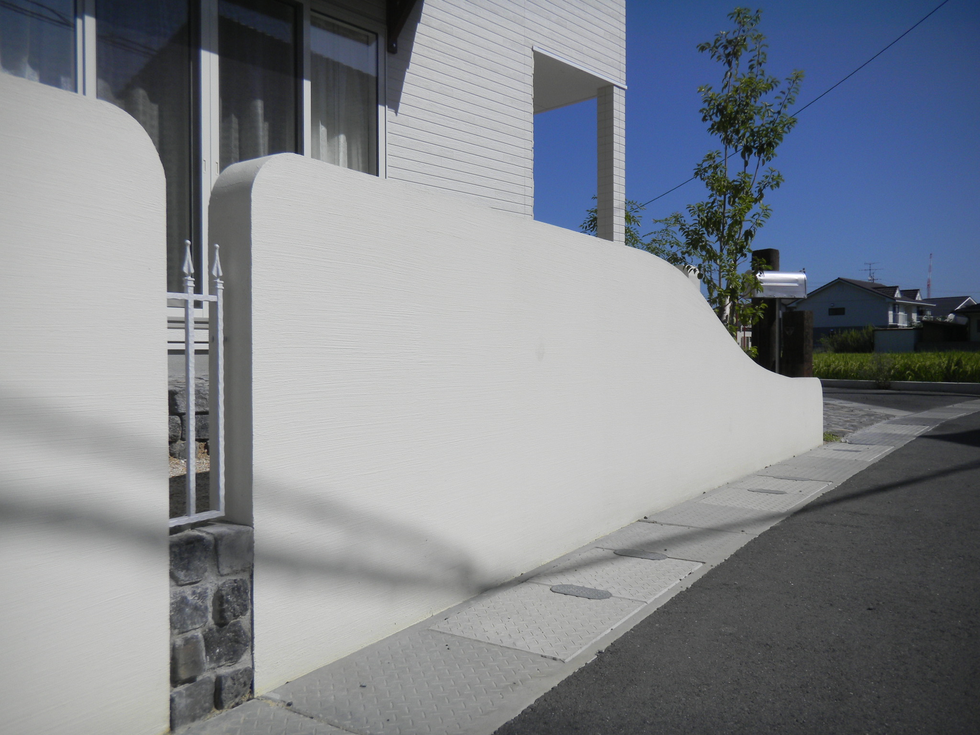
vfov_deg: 49.7
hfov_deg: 63.4
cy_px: 368
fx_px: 793
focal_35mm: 28
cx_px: 490
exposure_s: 1/487
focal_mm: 5
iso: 80
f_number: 7.9
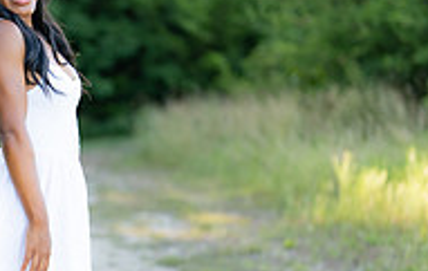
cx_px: 40
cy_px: 196
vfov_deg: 8.2
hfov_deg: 12.8
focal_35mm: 162
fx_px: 1897
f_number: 1.2
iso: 100
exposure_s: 1/1000
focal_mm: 50
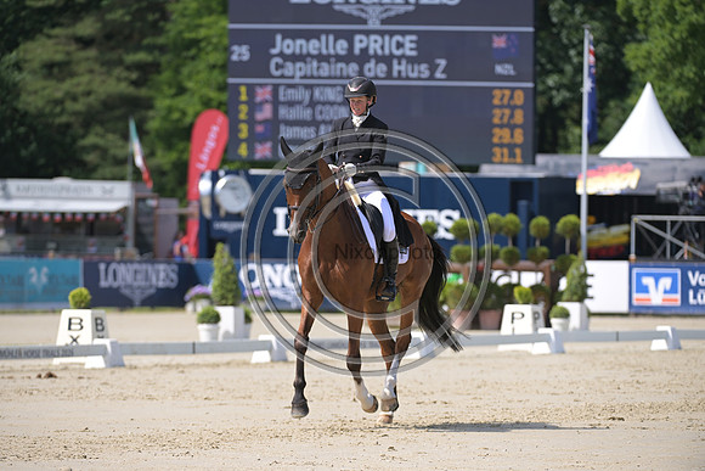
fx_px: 5288
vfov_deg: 5.1
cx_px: 352
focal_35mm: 270
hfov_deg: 7.6
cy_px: 236
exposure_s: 1/1250
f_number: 5
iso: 280
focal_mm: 270
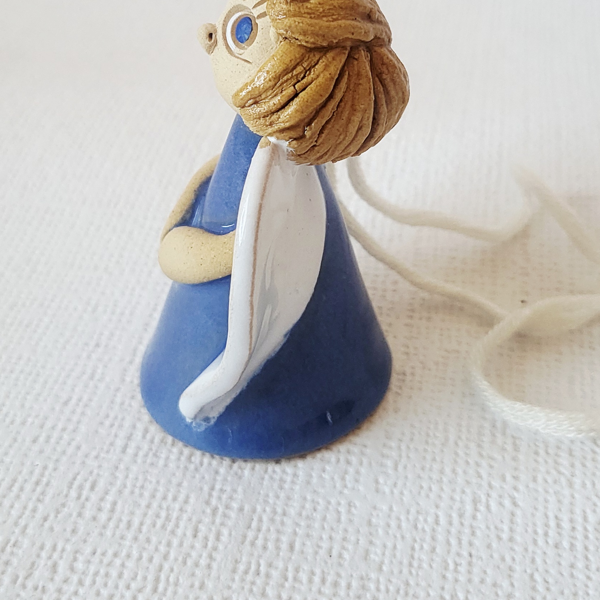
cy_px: 183
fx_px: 882
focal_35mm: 45
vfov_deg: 37.0
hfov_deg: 37.5
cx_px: 284
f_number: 1.8
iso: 160
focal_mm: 4.25
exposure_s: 1/101
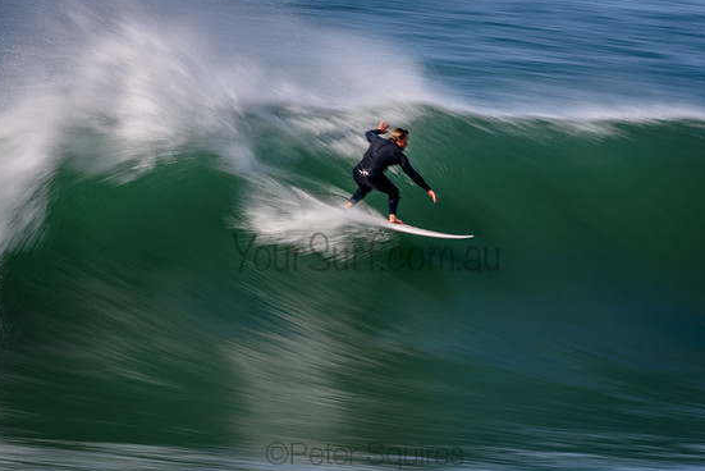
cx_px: 365
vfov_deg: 2.0
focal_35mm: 695
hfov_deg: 3.0
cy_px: 241
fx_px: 13617
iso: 100
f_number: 18
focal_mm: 440
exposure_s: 1/20
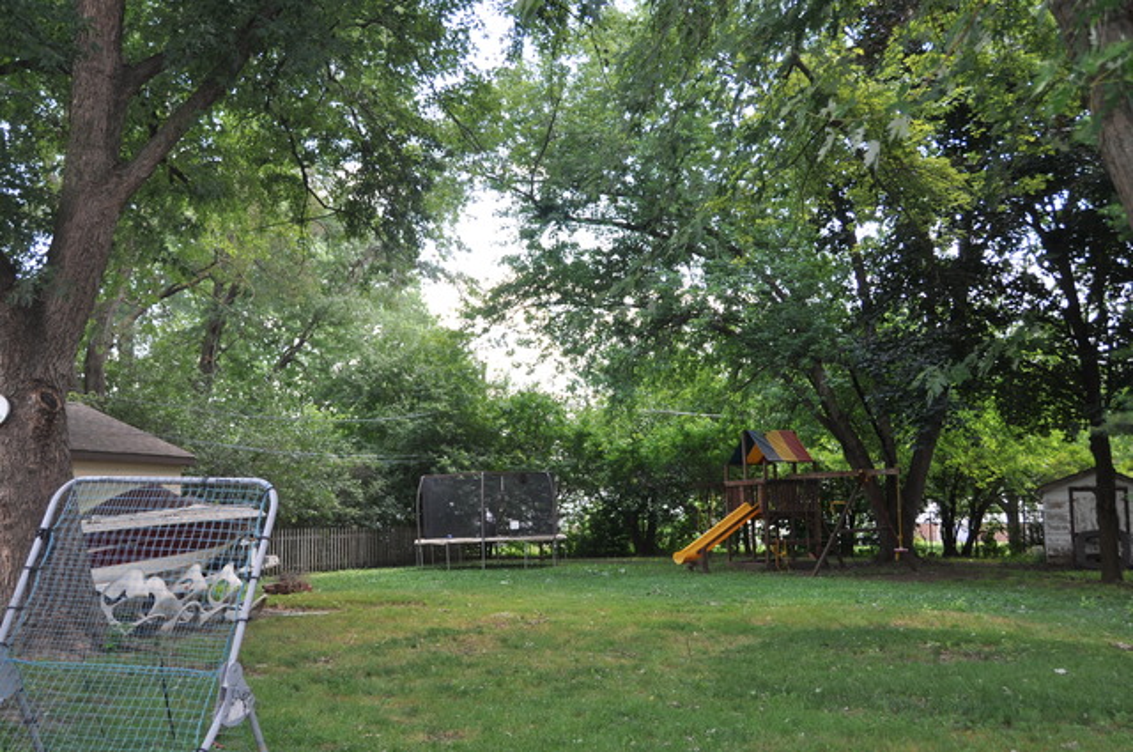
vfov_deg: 36.8
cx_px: 566
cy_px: 376
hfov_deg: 53.2
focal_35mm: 36
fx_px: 1132
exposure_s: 1/200
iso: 220
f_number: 3.8
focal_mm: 24
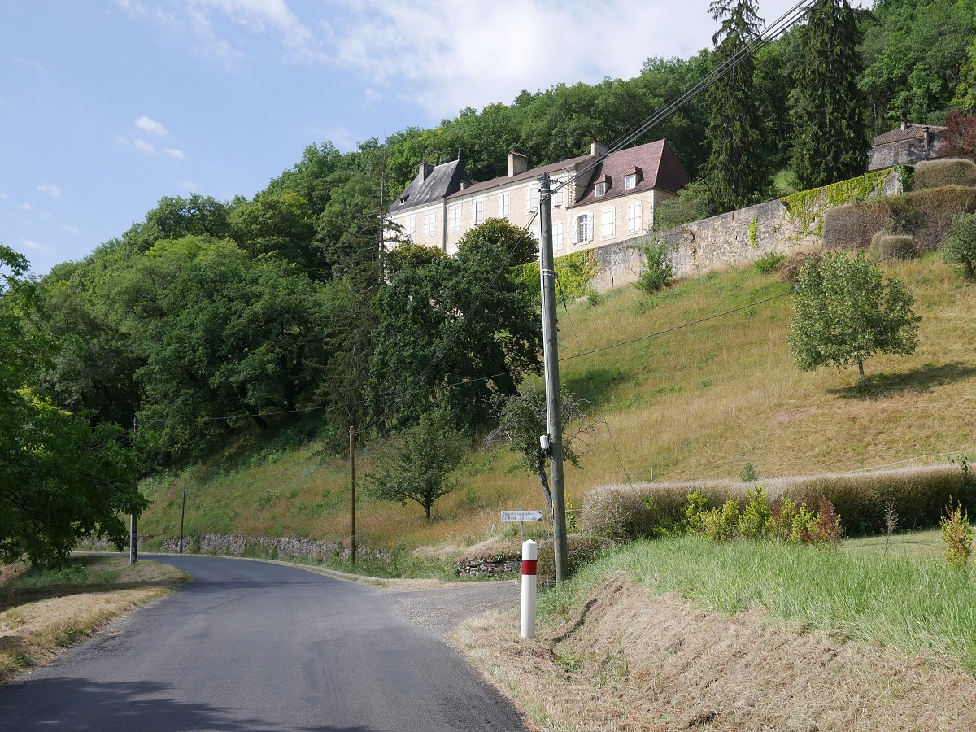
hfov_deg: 46.8
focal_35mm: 40
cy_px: 366
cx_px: 488
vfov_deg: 36.0
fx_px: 1128
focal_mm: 20
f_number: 5
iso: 200
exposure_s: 1/800
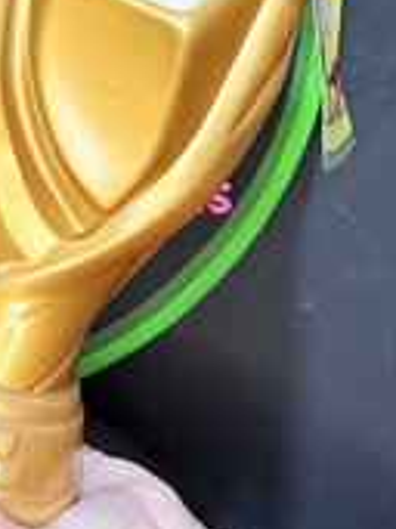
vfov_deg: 24.7
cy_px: -11
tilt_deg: -9.9
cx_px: -65
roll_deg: +1.9
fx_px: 1145
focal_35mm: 75
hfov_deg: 18.7
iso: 250
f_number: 1.78
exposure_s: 1/50
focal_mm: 6.76
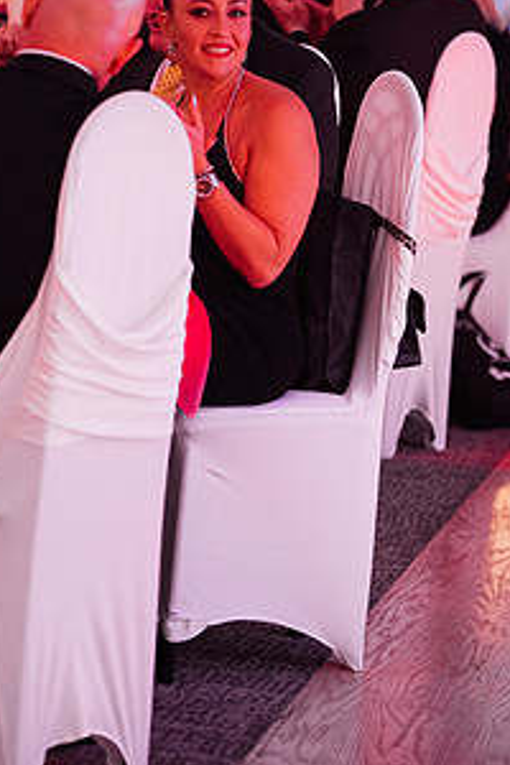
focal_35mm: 153
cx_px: 181
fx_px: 3251
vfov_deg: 13.4
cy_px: 196
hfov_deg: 9.0
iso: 1250
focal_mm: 102
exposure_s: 1/200
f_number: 3.5
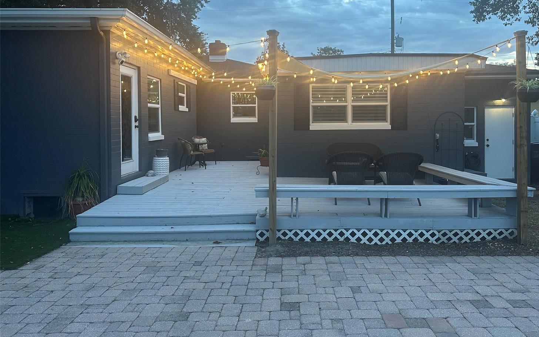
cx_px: 296
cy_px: 128
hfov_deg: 66.3
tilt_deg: +0.1
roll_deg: +0.0
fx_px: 411
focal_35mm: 28
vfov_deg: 44.2
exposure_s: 1/60
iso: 200
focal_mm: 6.86
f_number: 1.78
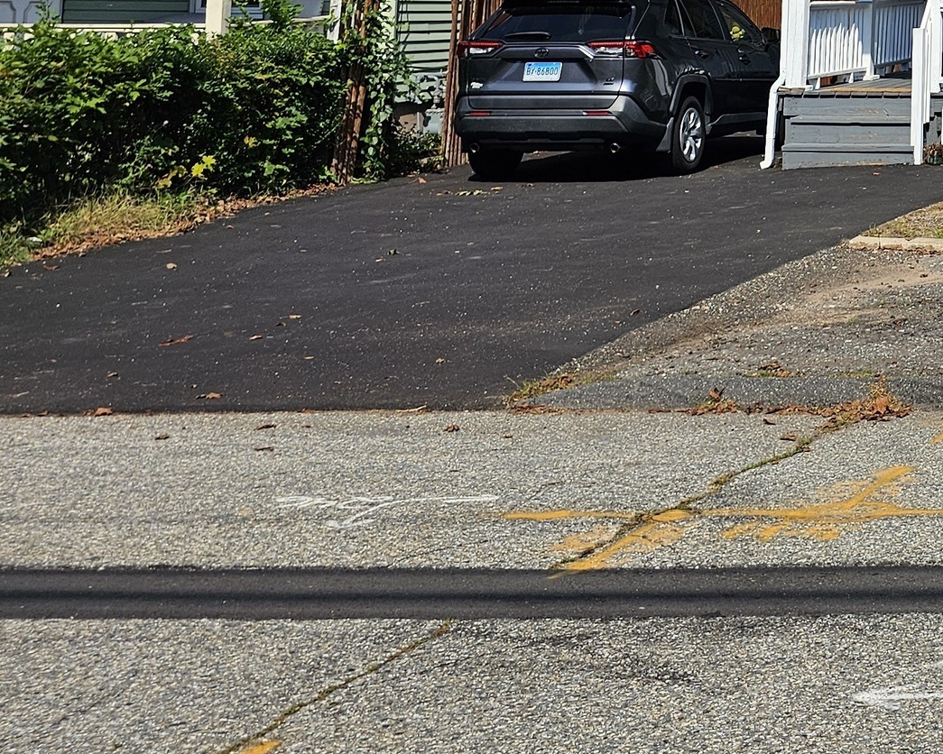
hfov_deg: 24.1
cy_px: -165
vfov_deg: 21.4
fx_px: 1842
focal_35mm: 66
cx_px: 1315
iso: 10
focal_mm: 6.3
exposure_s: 1/960
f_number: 1.7
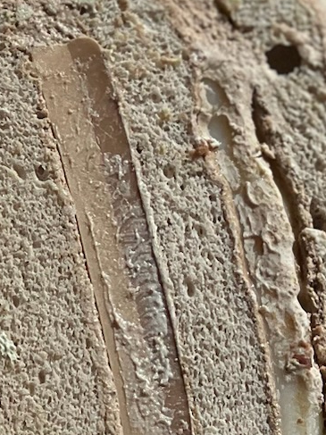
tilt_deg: -37.2
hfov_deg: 4.6
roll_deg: +0.0
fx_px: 4070
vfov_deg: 6.1
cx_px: 47
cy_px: 180
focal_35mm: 324
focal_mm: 9
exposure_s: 1/968
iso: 32
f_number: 2.8
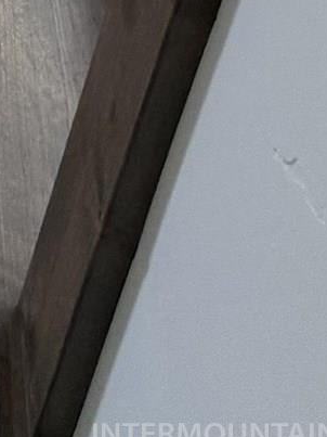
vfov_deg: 13.6
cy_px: -703
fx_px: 1008
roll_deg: -2.6
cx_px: -593
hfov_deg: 11.9
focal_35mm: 80
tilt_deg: -15.7
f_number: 2.2
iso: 200
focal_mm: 2.22
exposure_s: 1/121
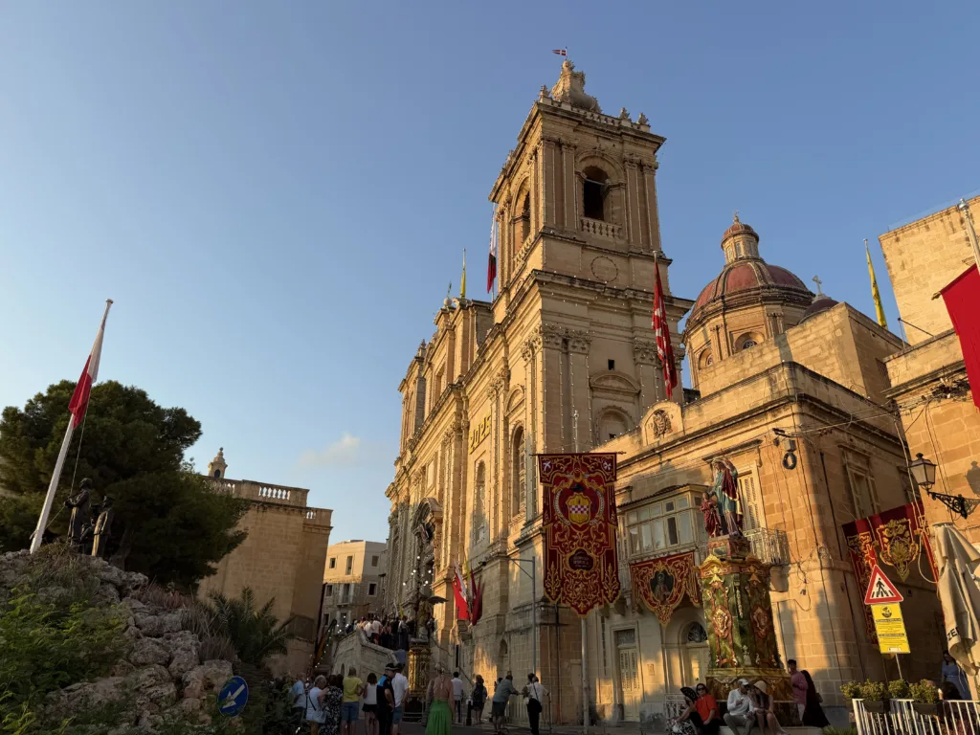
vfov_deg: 56.8
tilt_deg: +25.3
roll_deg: -2.8
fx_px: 679
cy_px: 368
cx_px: 490
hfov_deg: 71.6
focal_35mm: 24
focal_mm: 6.76
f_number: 1.78
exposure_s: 1/1812
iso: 80
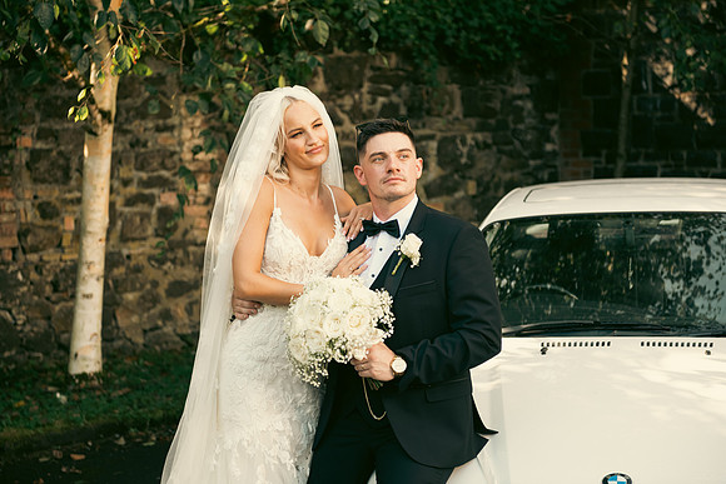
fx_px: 1412
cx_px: 363
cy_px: 242
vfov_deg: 19.5
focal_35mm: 70
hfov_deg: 28.8
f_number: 3.5
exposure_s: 1/200
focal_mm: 70
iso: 160
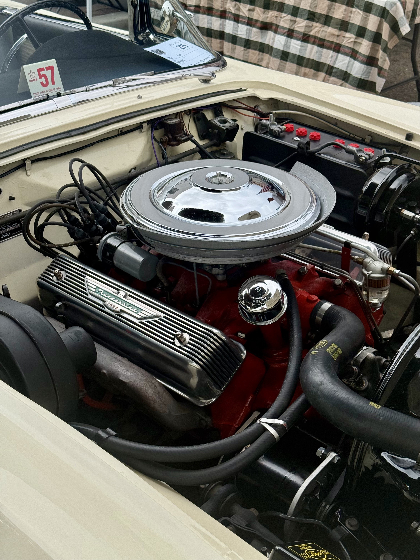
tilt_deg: -34.0
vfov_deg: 39.7
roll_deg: -0.8
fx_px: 777
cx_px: 210
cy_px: 280
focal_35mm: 48
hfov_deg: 30.3
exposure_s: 1/875
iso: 80
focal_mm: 6.76
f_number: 1.78
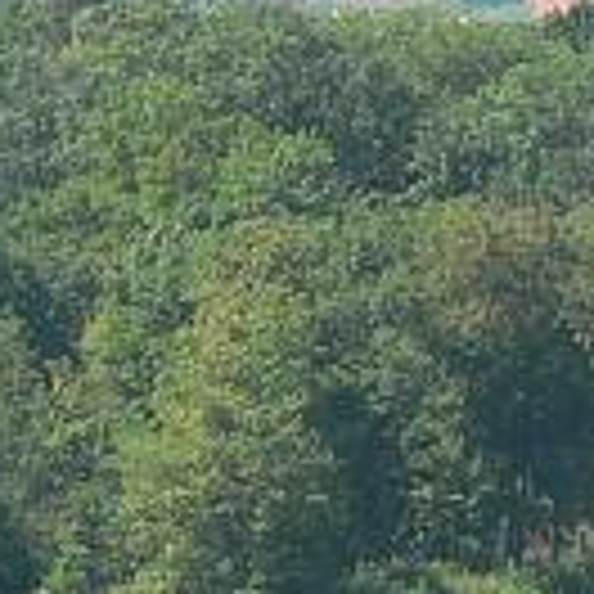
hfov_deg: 1.6
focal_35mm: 1079
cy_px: 297
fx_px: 20948
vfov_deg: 1.6
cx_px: -454
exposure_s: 1/400
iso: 80
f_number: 4
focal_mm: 33.5
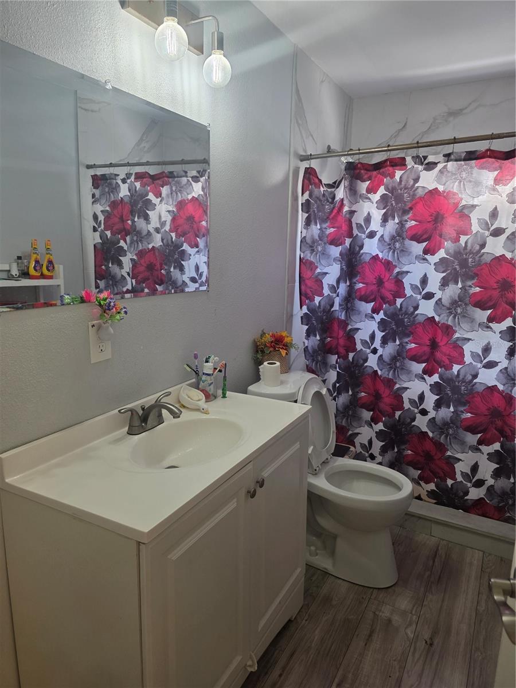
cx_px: 258
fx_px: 457
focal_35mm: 23
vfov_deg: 73.9
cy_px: 344
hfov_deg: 58.9
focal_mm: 6.3
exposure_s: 1/120
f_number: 1.7
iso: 125
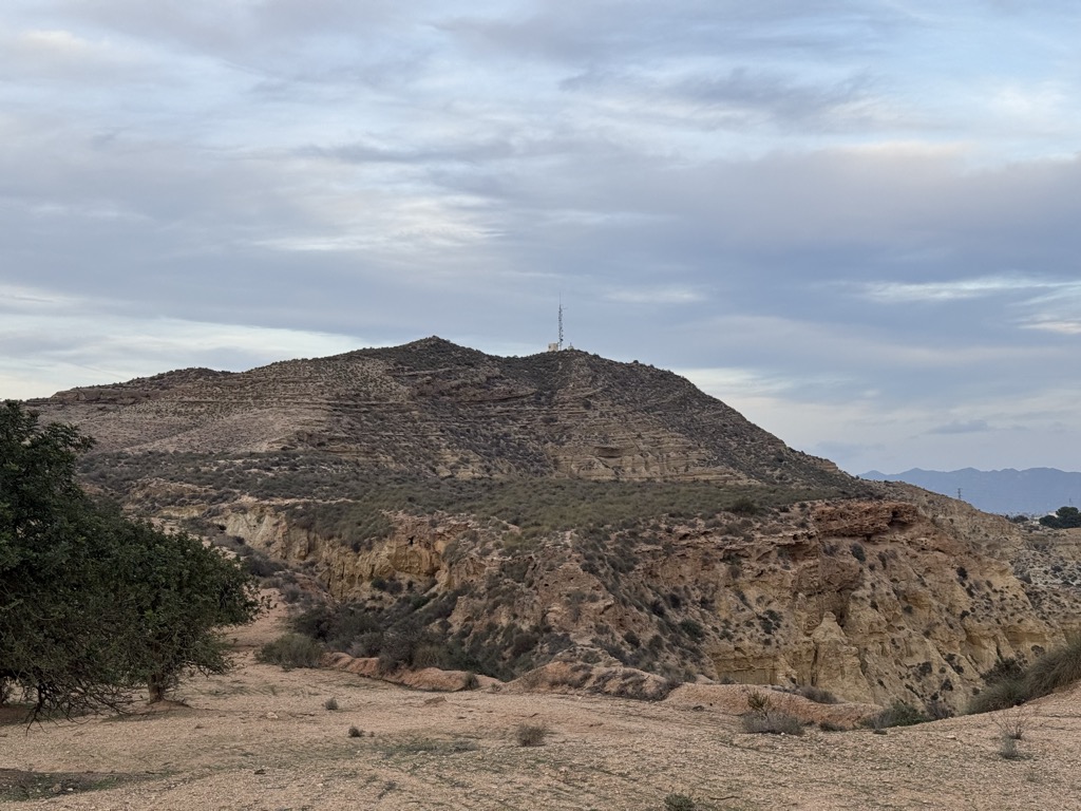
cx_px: 540
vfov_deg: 30.3
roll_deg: +1.6
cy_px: 406
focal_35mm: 48
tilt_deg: +3.6
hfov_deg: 39.7
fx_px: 1499
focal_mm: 6.76
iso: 80
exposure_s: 1/450
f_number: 1.78
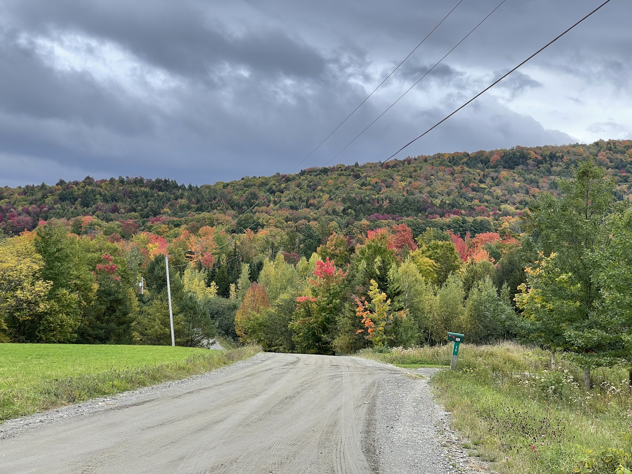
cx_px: 316
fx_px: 1168
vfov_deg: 22.9
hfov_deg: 30.3
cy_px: 237
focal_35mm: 64
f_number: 2.2
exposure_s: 1/169
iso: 20
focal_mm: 7.5
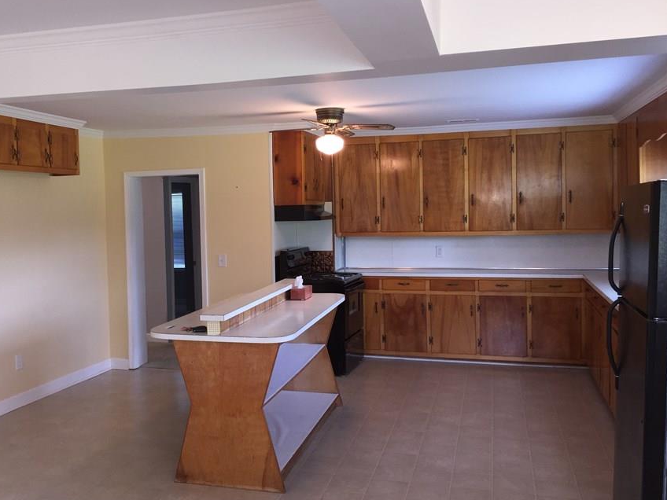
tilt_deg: -2.2
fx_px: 674
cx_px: 268
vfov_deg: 40.7
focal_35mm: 35
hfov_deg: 52.3
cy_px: 242
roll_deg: +0.7
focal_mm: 4.15
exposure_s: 1/30
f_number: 2.2
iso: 50
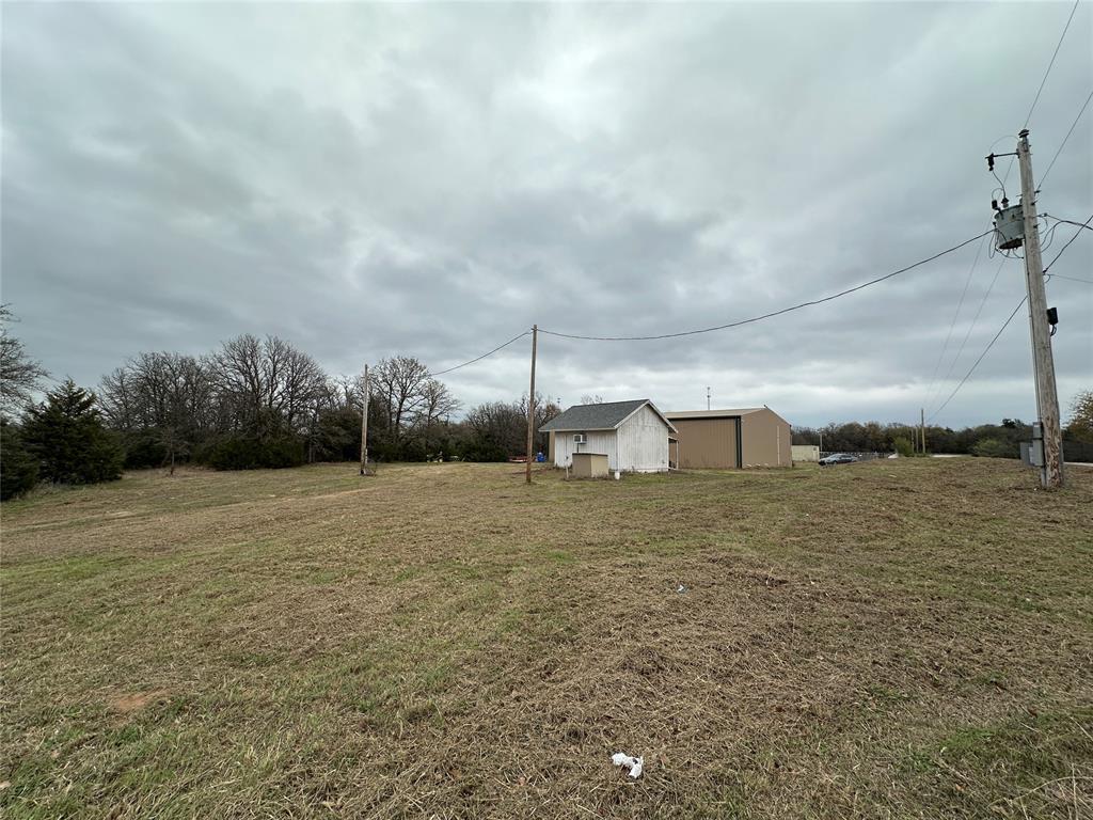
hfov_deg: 102.1
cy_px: 410
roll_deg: -1.6
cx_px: 546
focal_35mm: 14
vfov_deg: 85.7
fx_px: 442
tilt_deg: +5.7
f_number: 2.2
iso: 50
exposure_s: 1/1553
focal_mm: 2.22
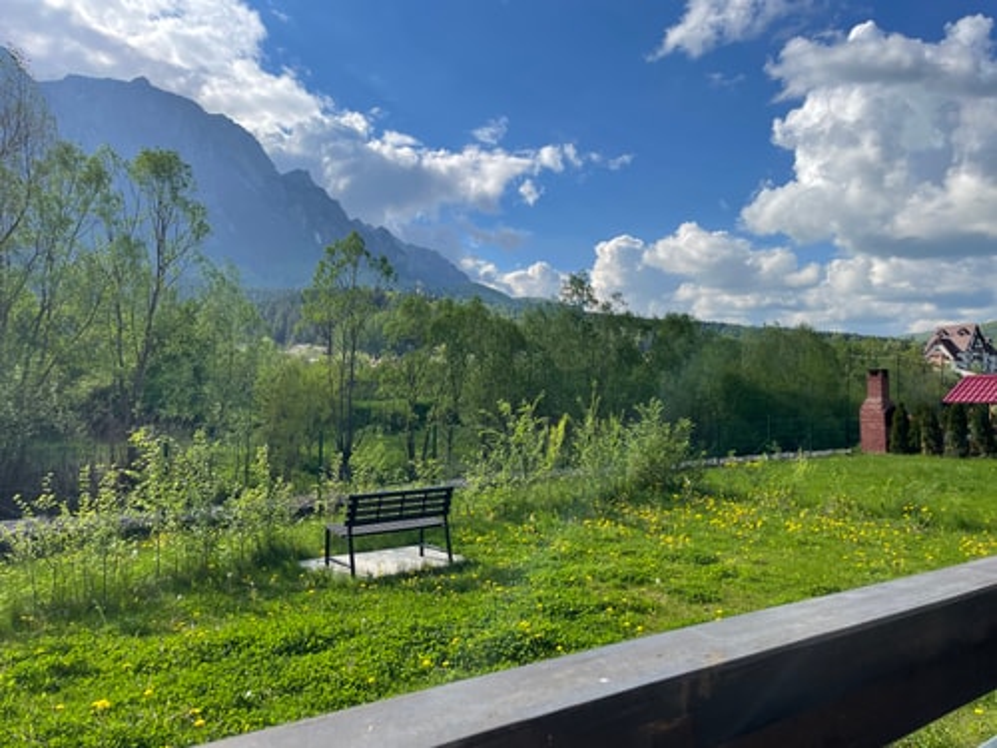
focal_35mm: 26
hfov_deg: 67.3
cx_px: 498
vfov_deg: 53.1
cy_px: 374
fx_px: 749
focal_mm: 4.2
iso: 32
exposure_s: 1/3401
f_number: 1.6
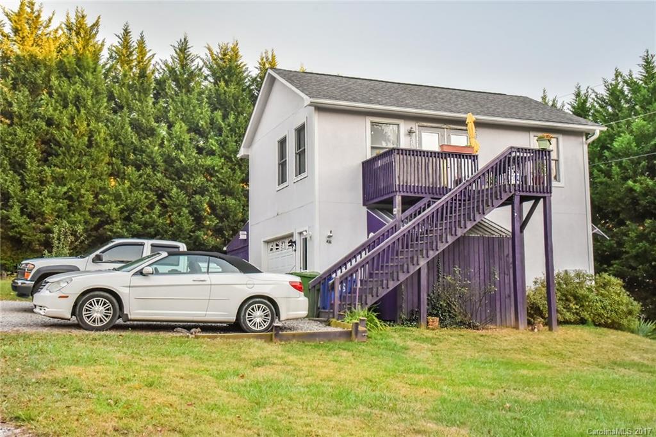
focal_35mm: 38
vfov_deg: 35.1
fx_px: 692
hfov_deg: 50.7
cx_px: 328
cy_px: 218
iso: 4000
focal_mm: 38
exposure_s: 1/100
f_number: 10
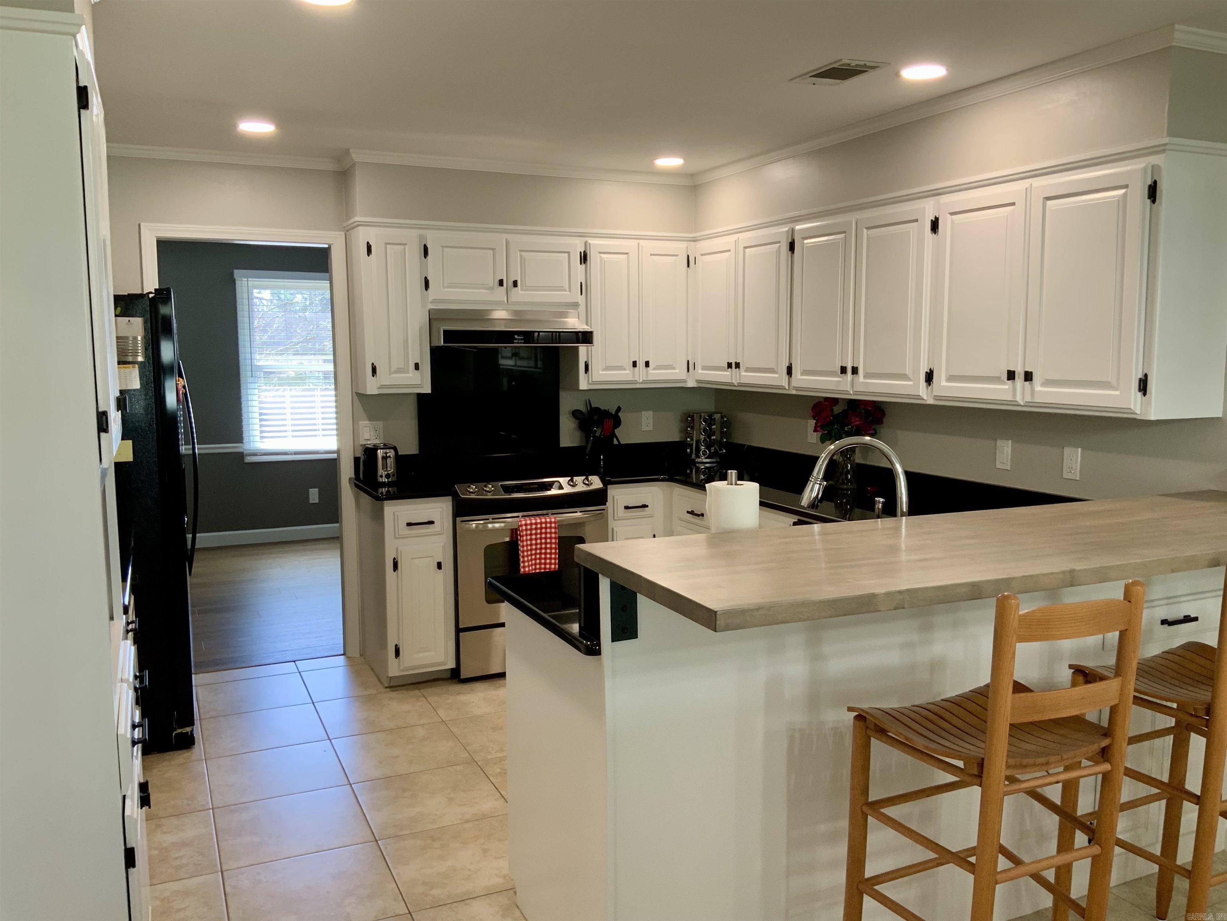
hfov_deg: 61.7
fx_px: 1028
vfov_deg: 48.2
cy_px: 460
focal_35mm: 29
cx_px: 614
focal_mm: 3
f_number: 1.8
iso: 50
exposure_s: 1/60
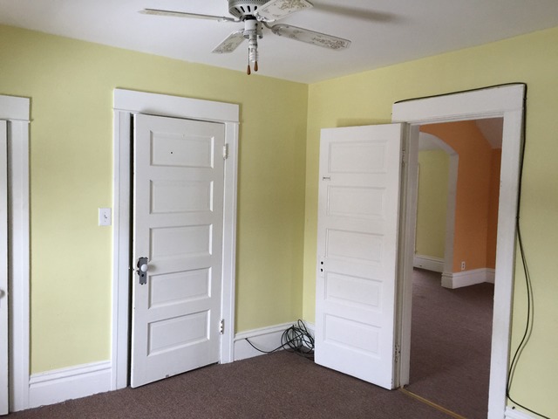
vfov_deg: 48.2
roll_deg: -0.5
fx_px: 467
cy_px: 210
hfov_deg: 61.7
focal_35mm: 29
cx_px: 279
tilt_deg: -4.7
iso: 80
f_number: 2.2
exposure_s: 1/15
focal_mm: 4.15
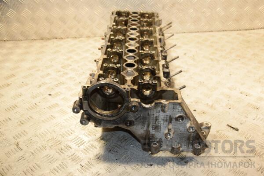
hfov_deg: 49.6
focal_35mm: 39
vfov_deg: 34.2
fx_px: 286
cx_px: 132
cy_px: 88
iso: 800
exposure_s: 1/200
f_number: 5
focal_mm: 26
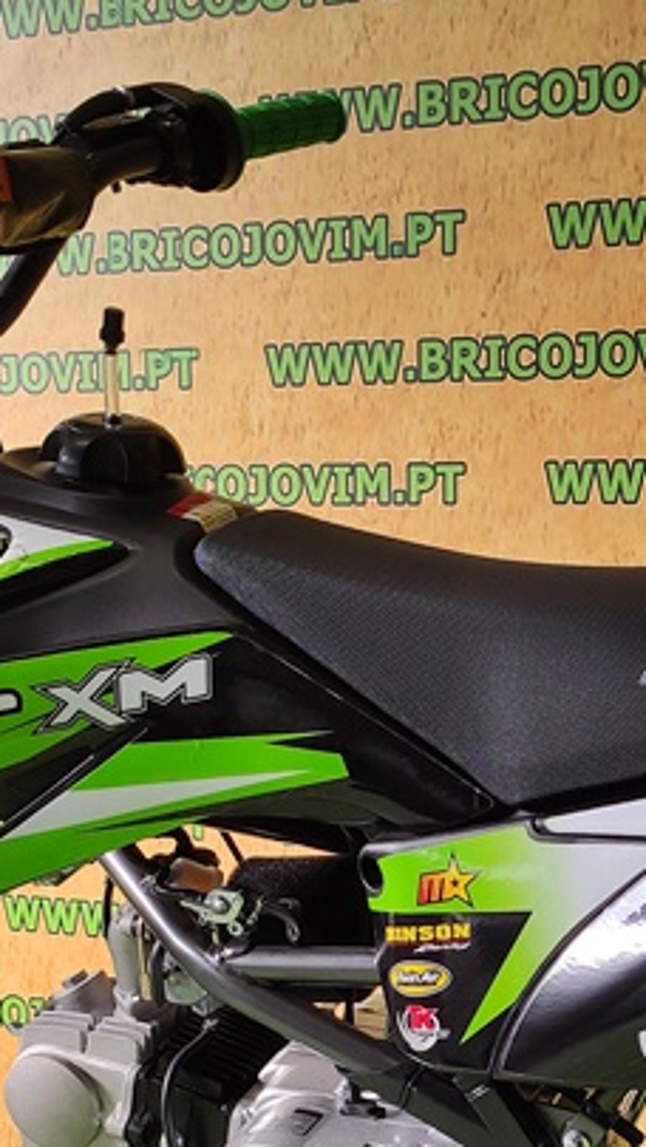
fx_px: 2130
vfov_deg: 29.2
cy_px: 986
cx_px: 521
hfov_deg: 17.1
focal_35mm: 70
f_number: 1.75
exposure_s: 1/100
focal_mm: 4.77
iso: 126
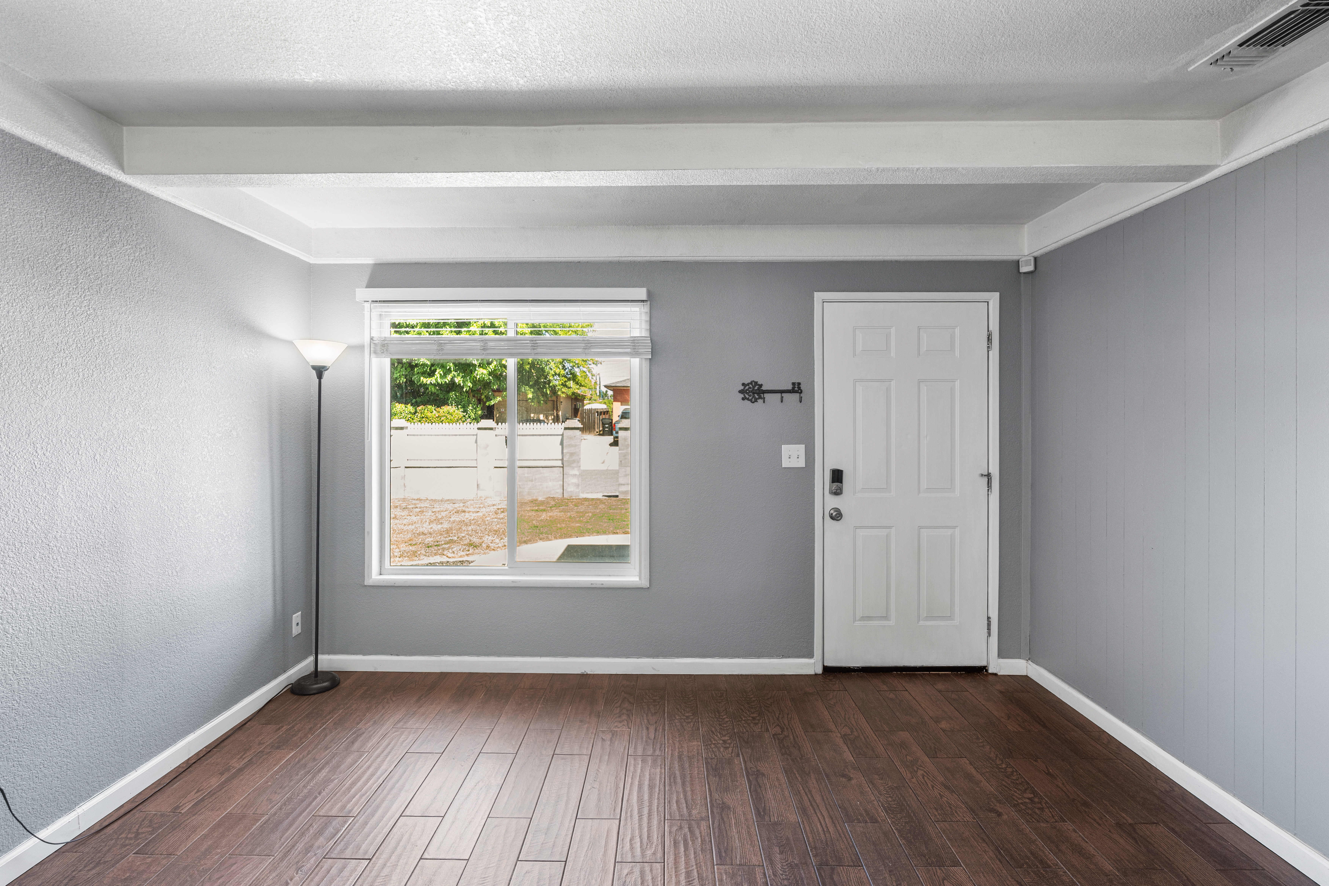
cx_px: 664
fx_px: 609
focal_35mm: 16
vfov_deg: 72.1
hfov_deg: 95.0
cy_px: 443
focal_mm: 16.5
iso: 400
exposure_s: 1/25
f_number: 4
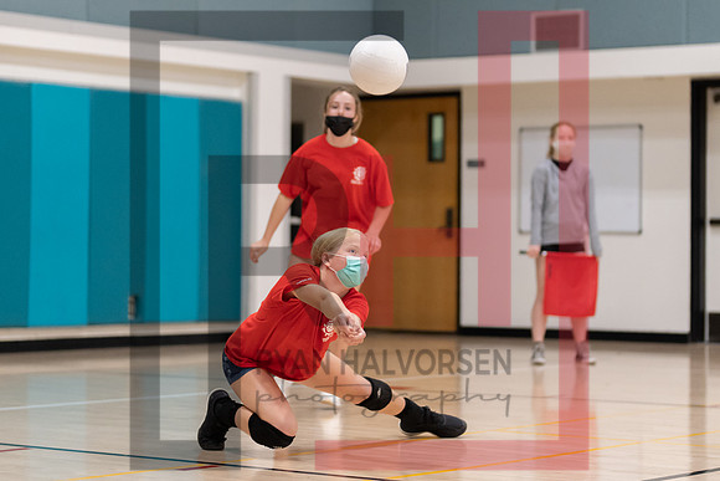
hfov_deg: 19.1
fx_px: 2142
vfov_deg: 12.8
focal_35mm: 107
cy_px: 165
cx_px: 397
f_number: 1.2
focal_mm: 50
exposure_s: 1/1600
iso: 800
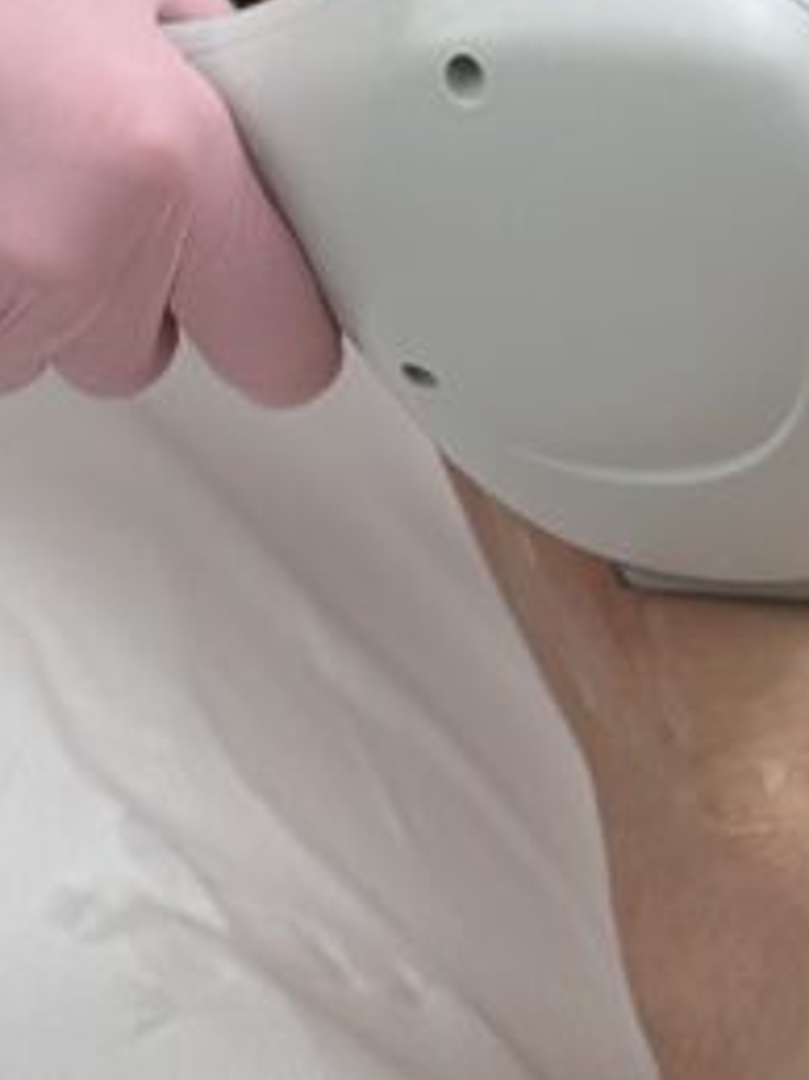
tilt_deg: -9.7
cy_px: -596
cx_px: 496
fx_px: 5925
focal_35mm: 190
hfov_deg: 7.8
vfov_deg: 10.1
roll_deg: -1.1
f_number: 1.78
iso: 80
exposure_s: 1/121
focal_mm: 6.86
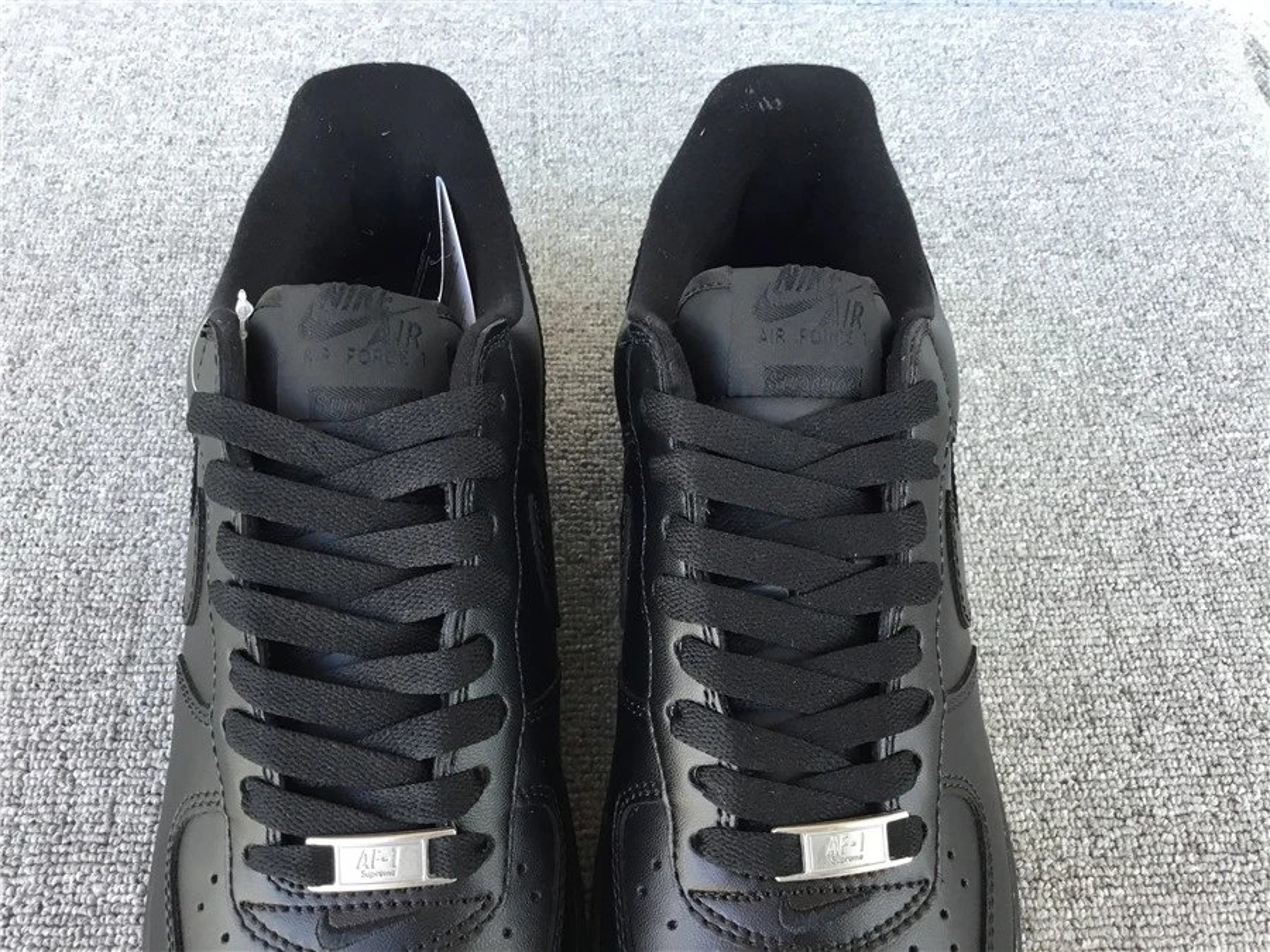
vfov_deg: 45.4
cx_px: 635
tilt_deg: -55.6
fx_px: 1137
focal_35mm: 31
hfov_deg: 58.4
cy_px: 476
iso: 32
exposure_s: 1/33
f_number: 2.4
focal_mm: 3.3
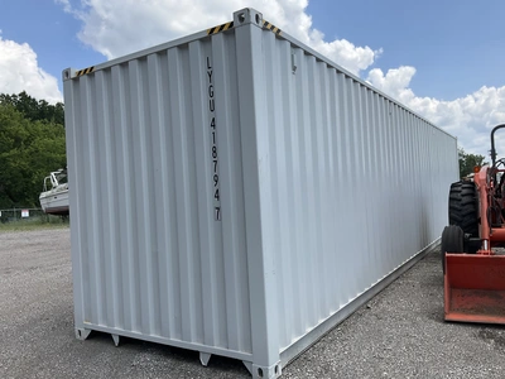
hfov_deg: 61.7
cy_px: 190
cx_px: 252
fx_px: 423
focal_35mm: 29
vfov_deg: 48.2
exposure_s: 1/1675
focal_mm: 3
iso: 25
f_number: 1.8
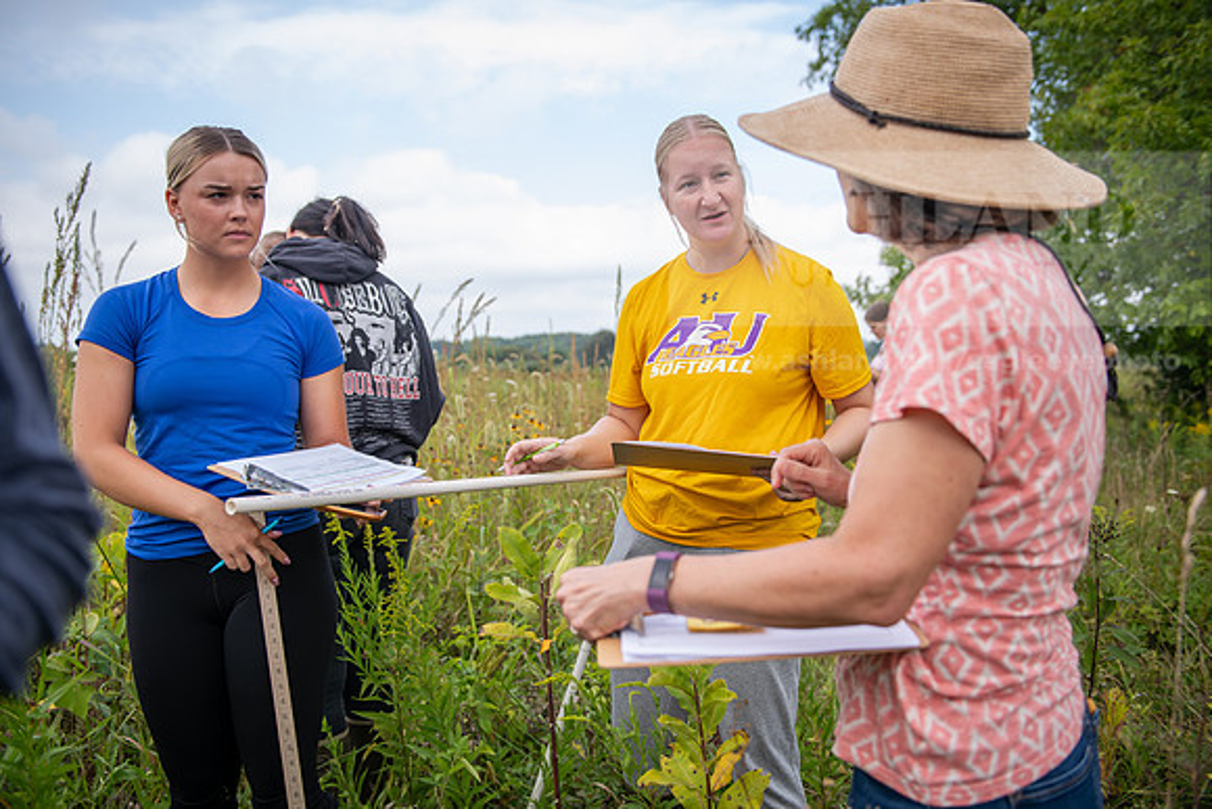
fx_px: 1078
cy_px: 404
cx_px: 606
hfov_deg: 58.7
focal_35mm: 32
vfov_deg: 41.1
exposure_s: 1/400
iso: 100
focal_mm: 32
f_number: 3.2
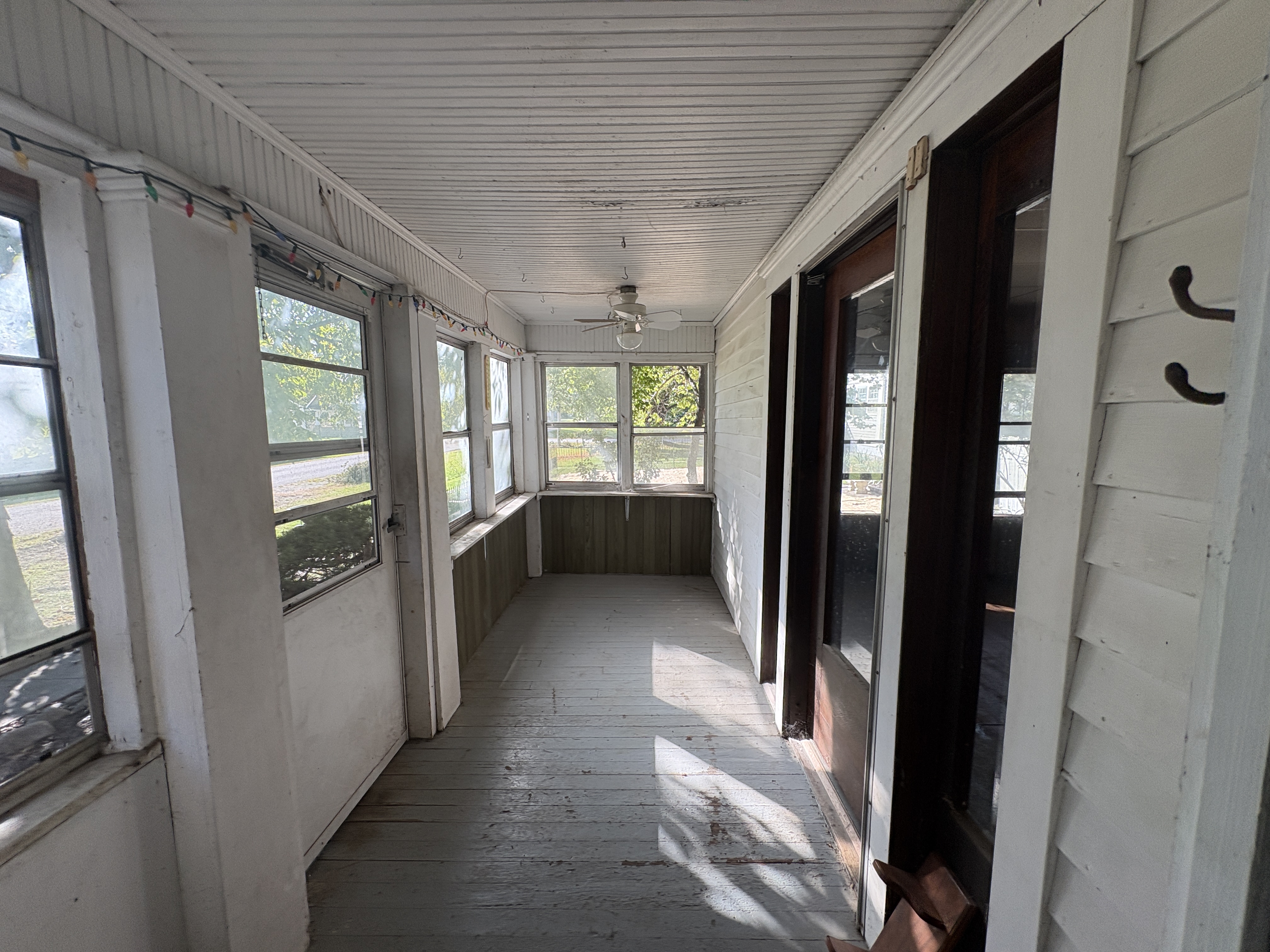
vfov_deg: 85.7
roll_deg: +0.4
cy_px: 476
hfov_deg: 102.1
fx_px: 514
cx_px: 635
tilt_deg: -8.3
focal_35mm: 14
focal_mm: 2.22
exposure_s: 1/153
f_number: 2.2
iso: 50
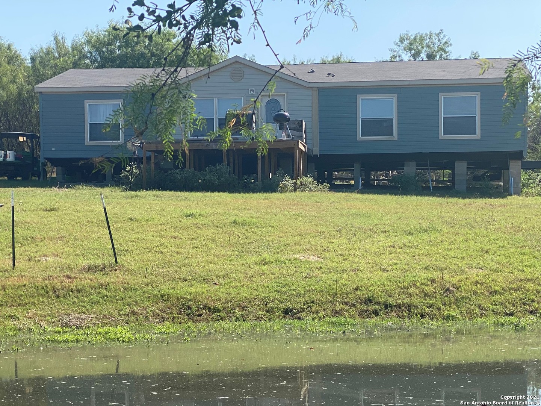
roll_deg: +0.6
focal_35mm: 52
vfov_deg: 28.0
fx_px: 813
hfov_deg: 36.8
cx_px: 270
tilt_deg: -4.8
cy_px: 203
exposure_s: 1/1295
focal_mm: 6
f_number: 2
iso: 20
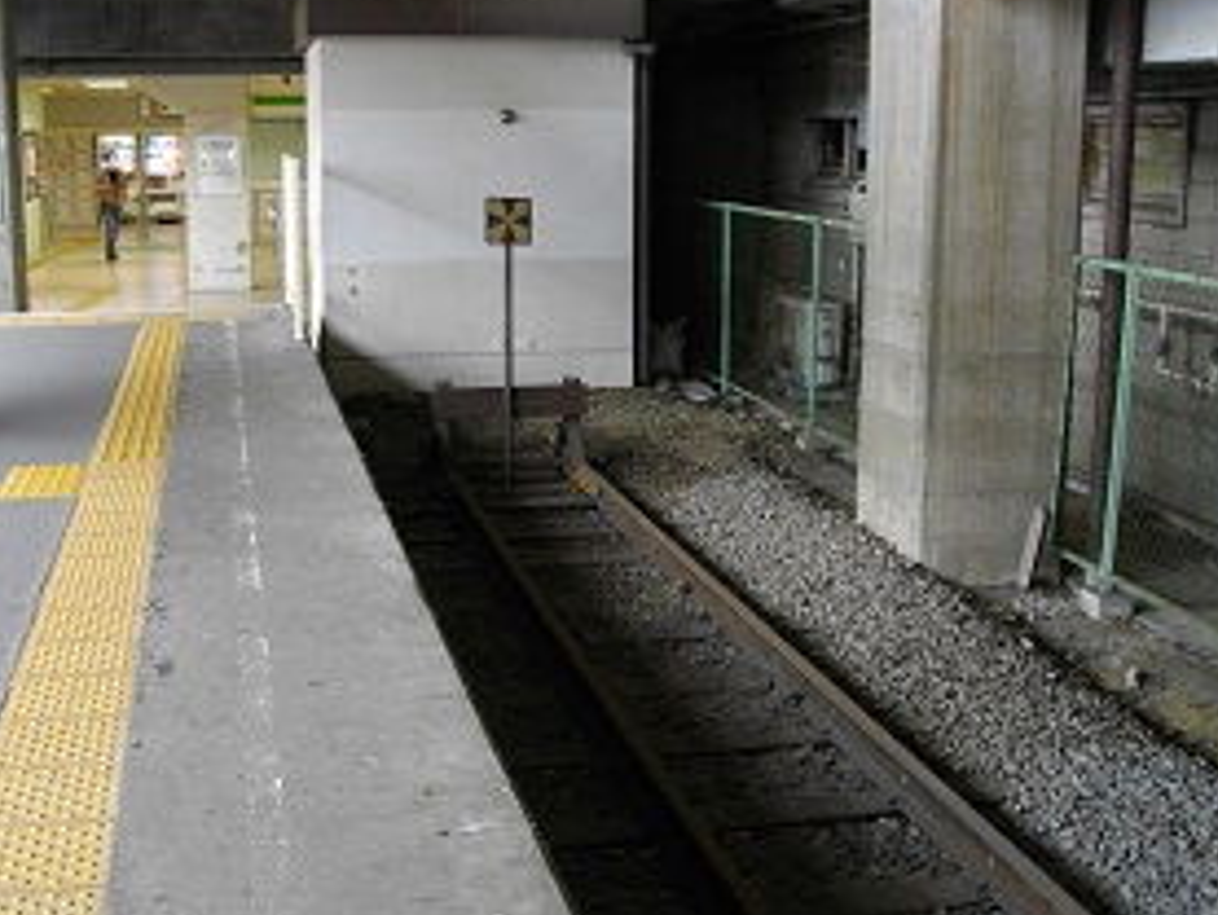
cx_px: 635
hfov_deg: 42.0
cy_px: 431
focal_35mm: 45
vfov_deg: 32.2
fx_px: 1584
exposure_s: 1/50
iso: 237
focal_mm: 5.7
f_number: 2.9
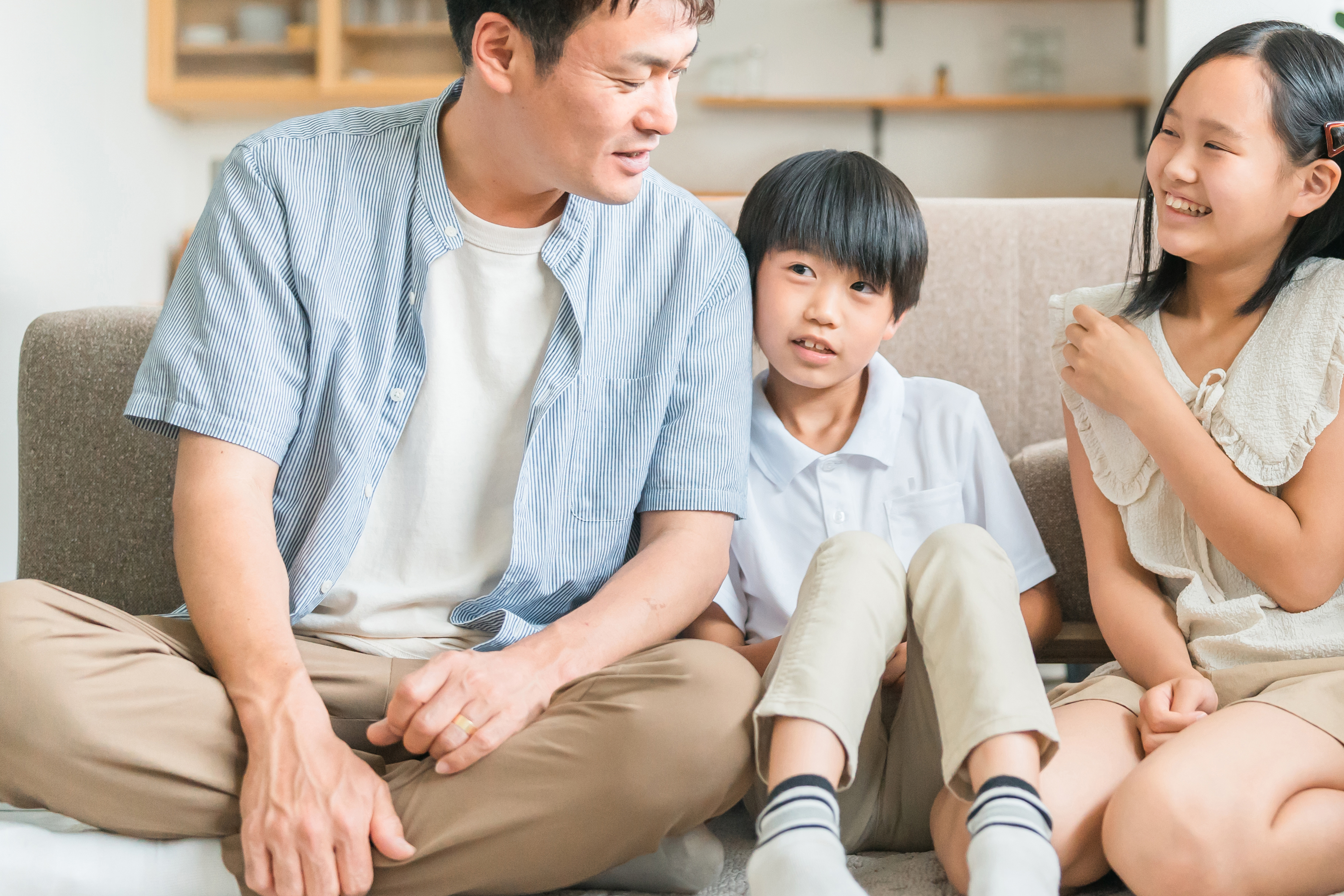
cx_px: 1094
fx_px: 2576
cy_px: 294
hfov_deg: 28.6
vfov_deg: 19.7
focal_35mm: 69
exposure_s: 1/200
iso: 1600
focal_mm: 42
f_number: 2.2
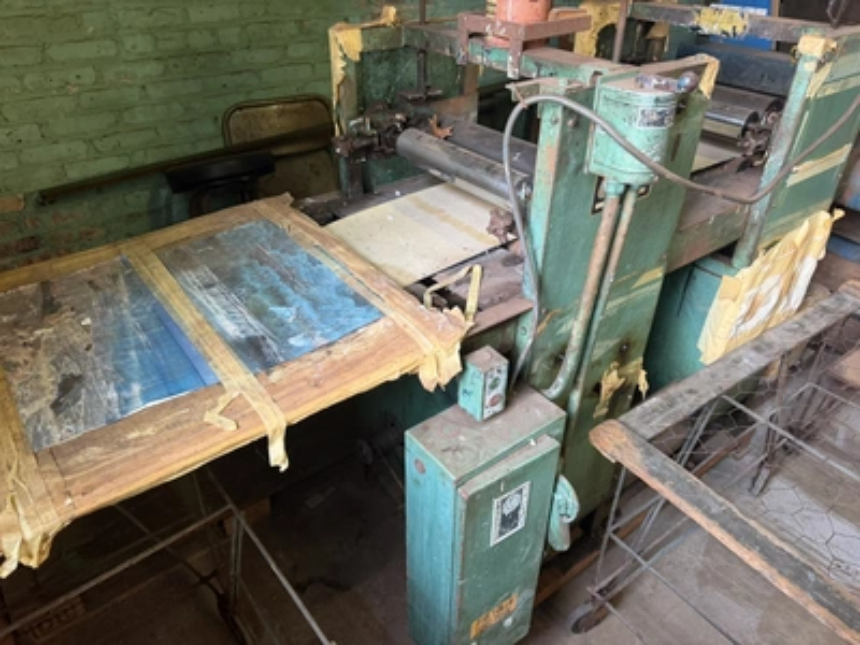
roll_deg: -0.5
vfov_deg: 56.8
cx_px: 430
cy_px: 322
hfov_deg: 71.6
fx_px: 596
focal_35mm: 24
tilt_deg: -34.0
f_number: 1.78
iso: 200
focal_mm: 6.76
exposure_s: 1/60
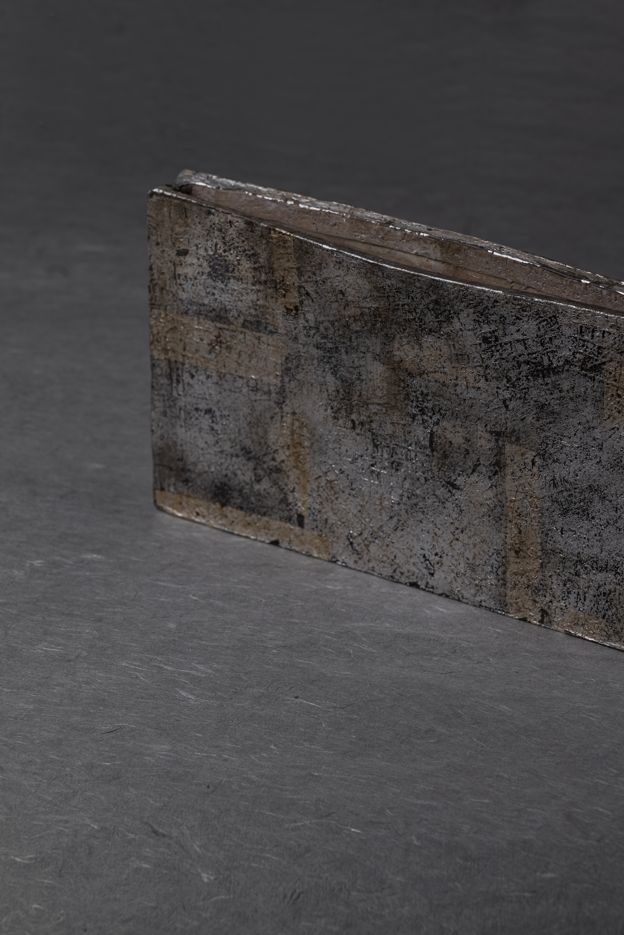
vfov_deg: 10.3
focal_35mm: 200
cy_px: 468
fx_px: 5198
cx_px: 312
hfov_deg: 6.9
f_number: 9
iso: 100
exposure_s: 1/125
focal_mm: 200
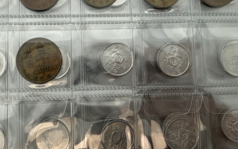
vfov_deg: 25.9
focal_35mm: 49
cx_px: 96
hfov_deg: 40.9
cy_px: 32
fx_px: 318
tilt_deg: -80.4
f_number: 2.2
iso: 40
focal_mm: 2.22
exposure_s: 1/270
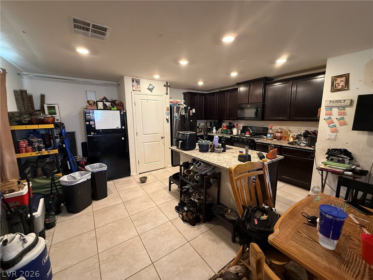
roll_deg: +0.4
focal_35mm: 14
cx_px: 186
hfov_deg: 102.1
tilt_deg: -9.0
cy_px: 140
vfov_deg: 85.7
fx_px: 151
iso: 320
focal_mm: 2.22
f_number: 2.2
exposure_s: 1/60
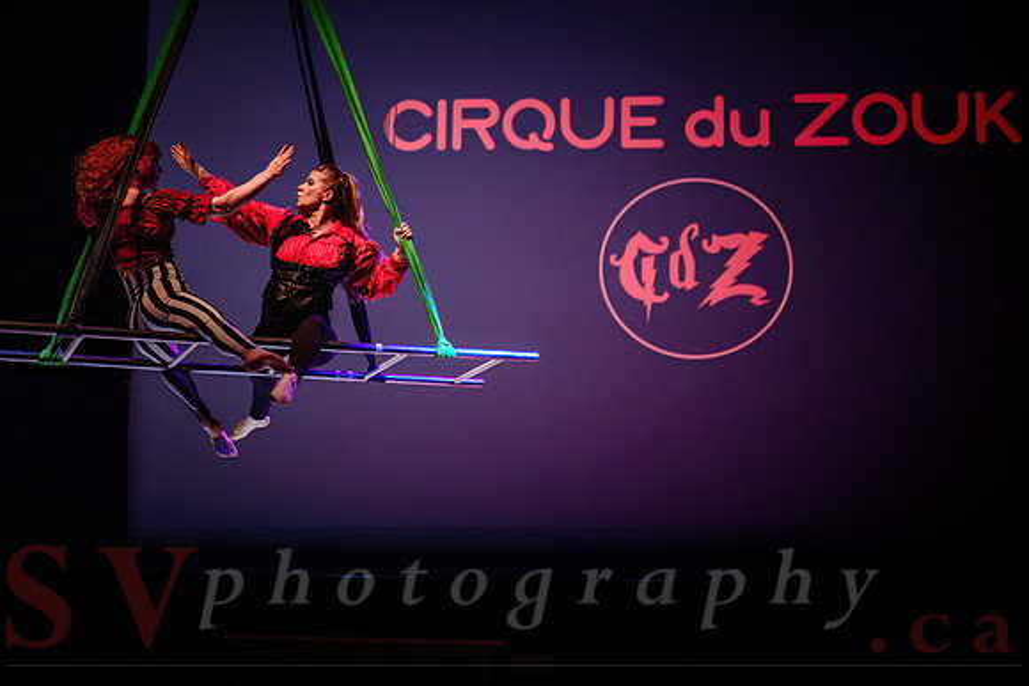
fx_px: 1439
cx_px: 514
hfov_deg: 39.3
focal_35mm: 50
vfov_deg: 26.8
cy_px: 387
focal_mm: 44
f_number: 2.8
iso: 1250
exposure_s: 1/160
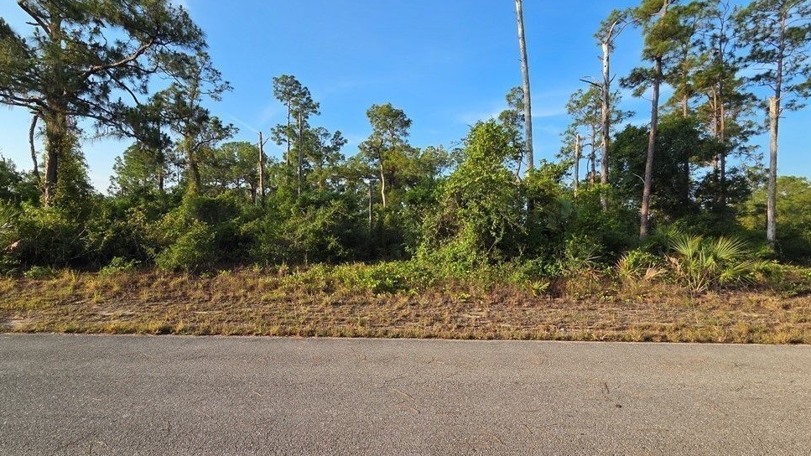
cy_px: 246
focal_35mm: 15
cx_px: 391
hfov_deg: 103.0
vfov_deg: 70.4
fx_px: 323
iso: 50
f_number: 2.2
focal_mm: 2.2
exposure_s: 1/892
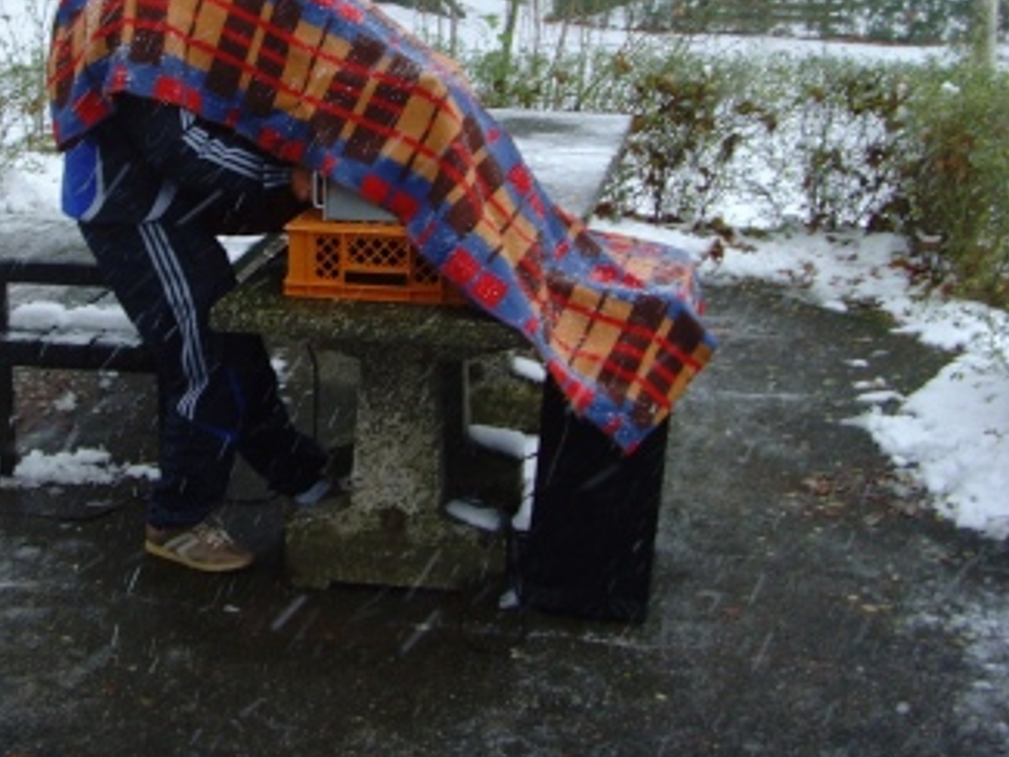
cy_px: 194
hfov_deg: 31.8
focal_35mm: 60
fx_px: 1750
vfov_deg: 24.2
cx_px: 307
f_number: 3.5
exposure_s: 1/90
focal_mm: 6.6
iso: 100
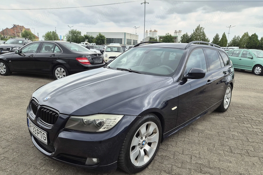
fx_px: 175
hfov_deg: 73.8
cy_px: 91
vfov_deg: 53.1
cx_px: 131
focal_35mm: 24
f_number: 1.8
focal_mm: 5.4
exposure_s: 1/2176
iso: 50
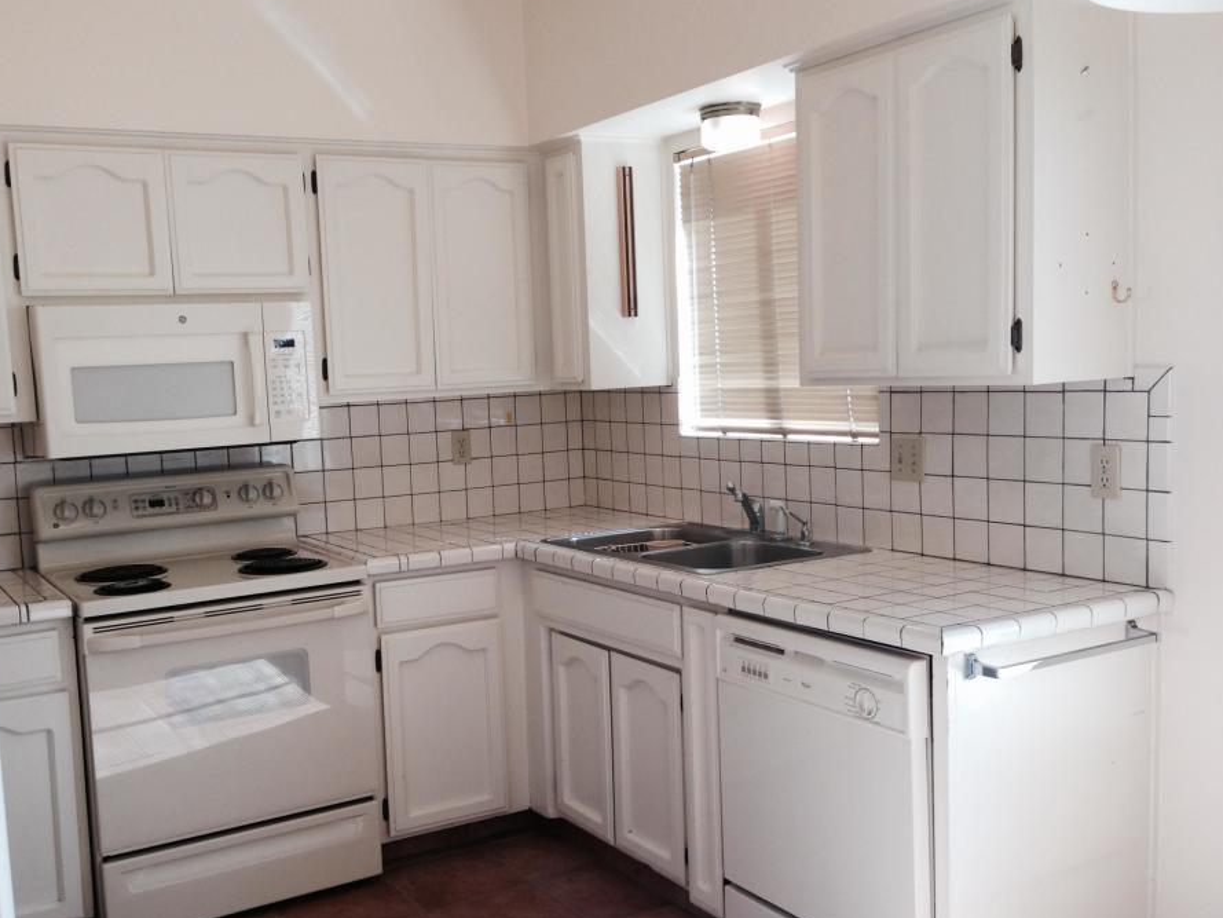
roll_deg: +3.2
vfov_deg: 37.7
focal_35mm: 38
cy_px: 506
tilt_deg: -7.8
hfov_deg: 48.8
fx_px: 1343
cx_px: 528
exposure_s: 1/120
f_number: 2.4
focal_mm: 4.12
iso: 50
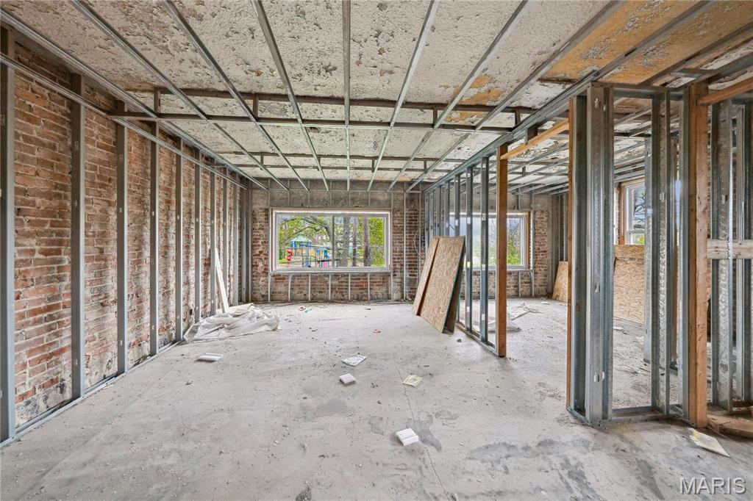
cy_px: 250
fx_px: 251
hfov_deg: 112.6
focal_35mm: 12
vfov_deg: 90.0
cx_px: 376
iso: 400
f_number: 8
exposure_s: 1/8
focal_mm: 12
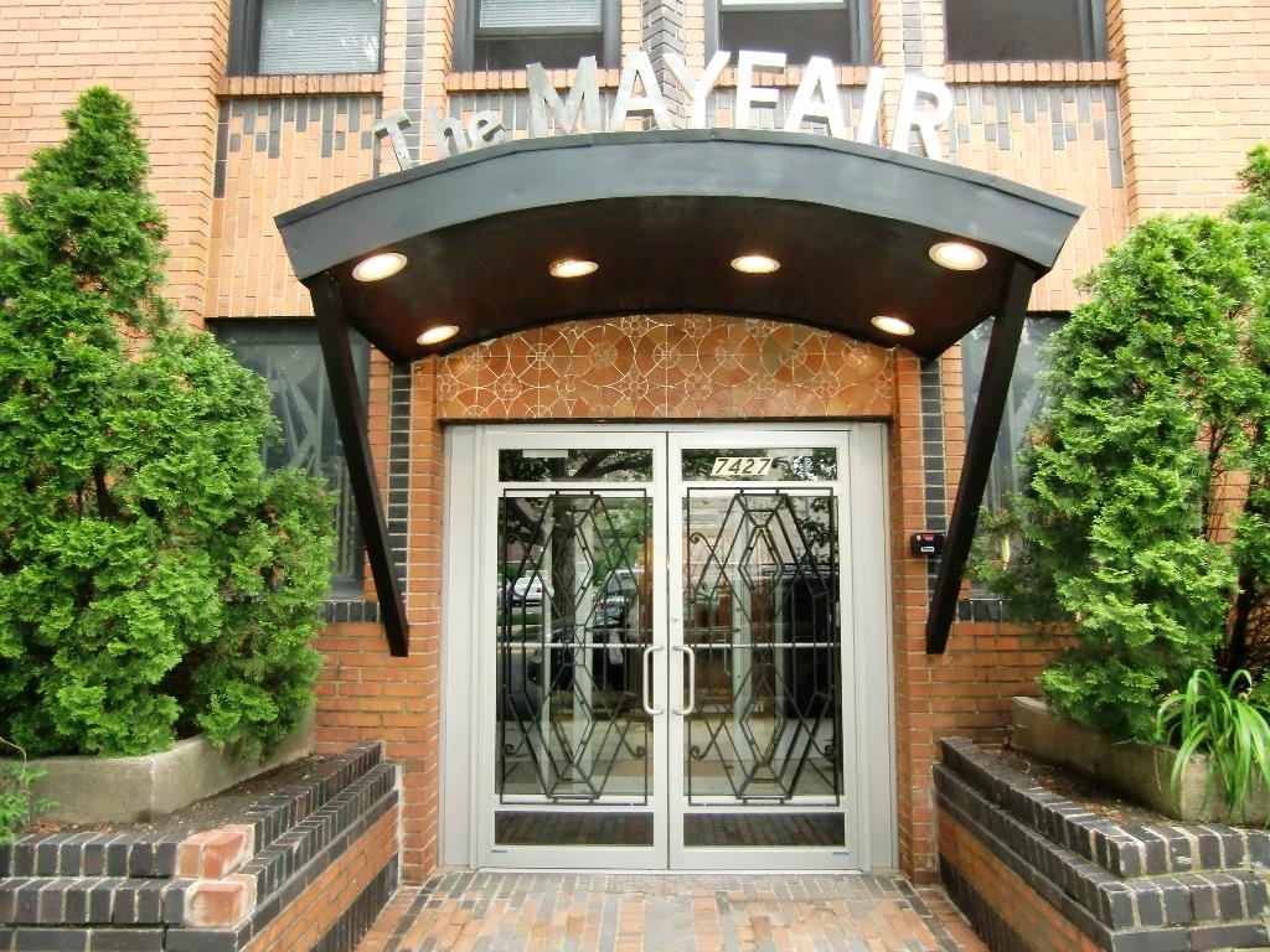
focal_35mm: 24
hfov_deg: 71.6
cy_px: 476
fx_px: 881
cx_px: 635
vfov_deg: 56.8
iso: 320
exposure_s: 1/60
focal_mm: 4.3
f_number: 3.2
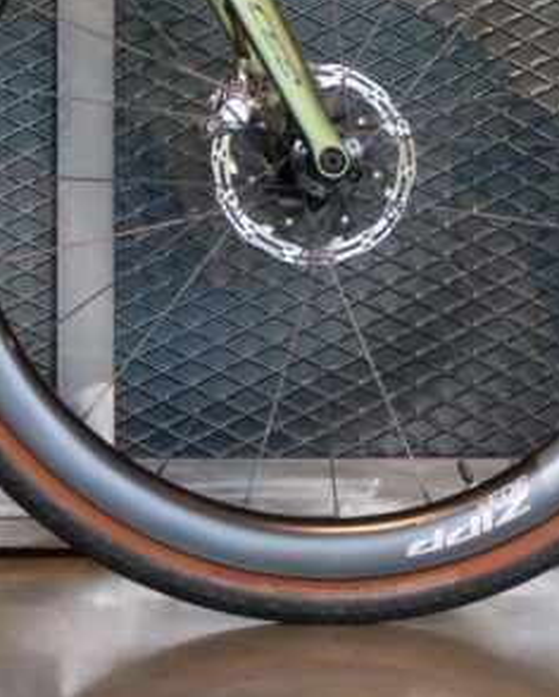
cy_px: -80
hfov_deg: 9.7
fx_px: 3180
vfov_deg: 12.3
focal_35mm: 154
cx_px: -345
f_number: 3.6
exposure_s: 1/180
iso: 4000
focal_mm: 31.5
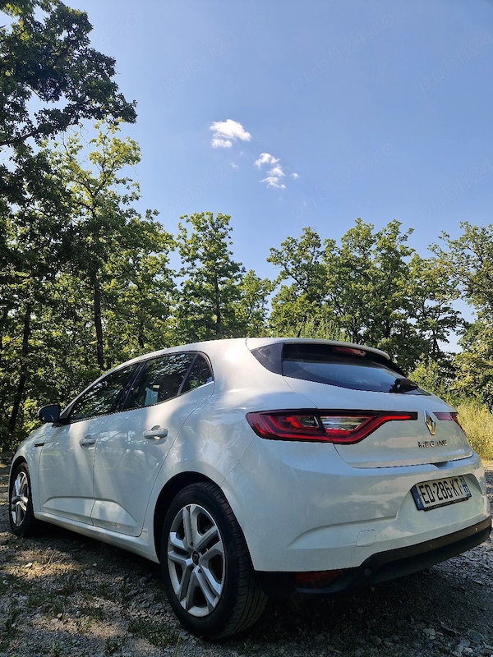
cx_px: 246
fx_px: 437
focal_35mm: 23
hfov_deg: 58.9
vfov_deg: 73.9
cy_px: 328
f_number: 1.8
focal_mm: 5.4
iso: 50
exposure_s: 1/1250
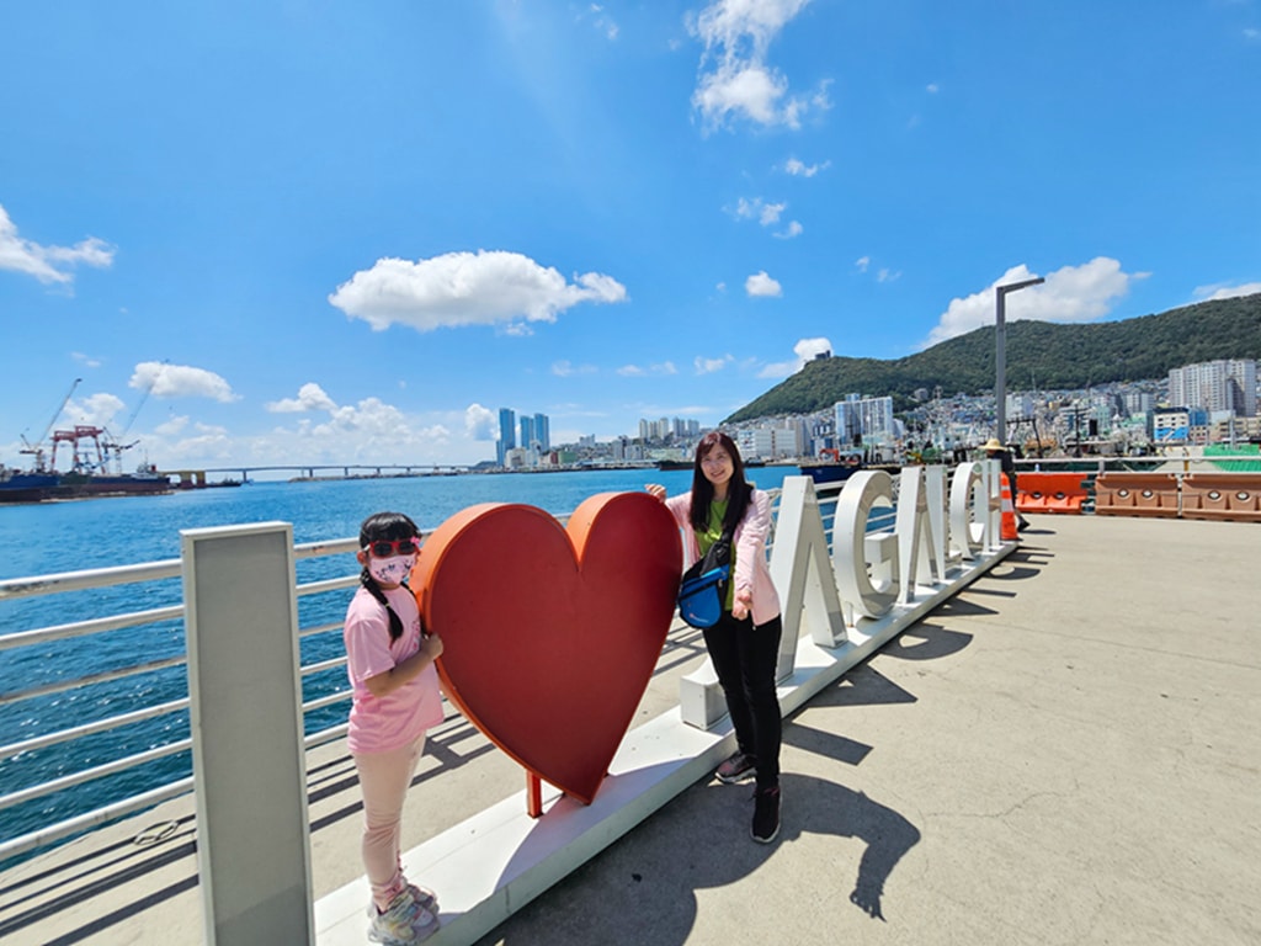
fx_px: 474
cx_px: 630
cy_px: 473
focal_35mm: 13
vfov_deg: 89.9
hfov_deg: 106.2
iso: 50
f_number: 2.2
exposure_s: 1/2246
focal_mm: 2.2
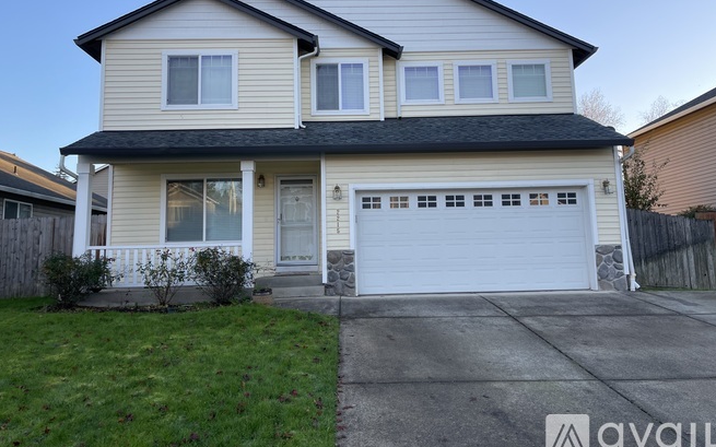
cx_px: 358
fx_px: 527
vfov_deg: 45.8
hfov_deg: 68.4
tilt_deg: +6.1
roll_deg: +1.0
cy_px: 185
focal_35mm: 27
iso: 32
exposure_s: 1/379
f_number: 1.6
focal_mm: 5.1
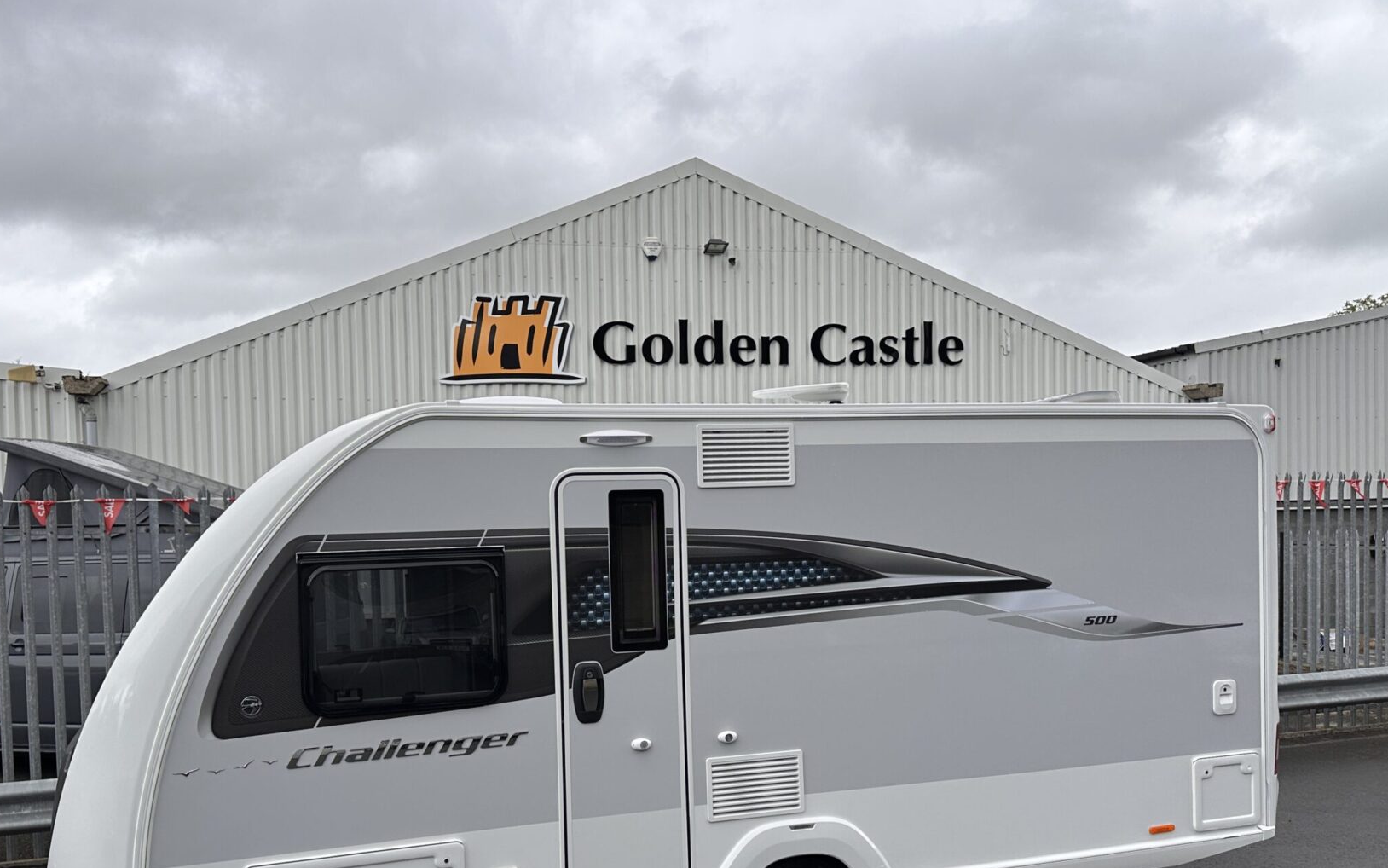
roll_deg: +0.5
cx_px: 603
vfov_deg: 39.1
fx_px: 1211
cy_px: 558
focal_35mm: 32
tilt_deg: +2.2
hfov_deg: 59.4
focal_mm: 6.86
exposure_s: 1/1988
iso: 80
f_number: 1.78
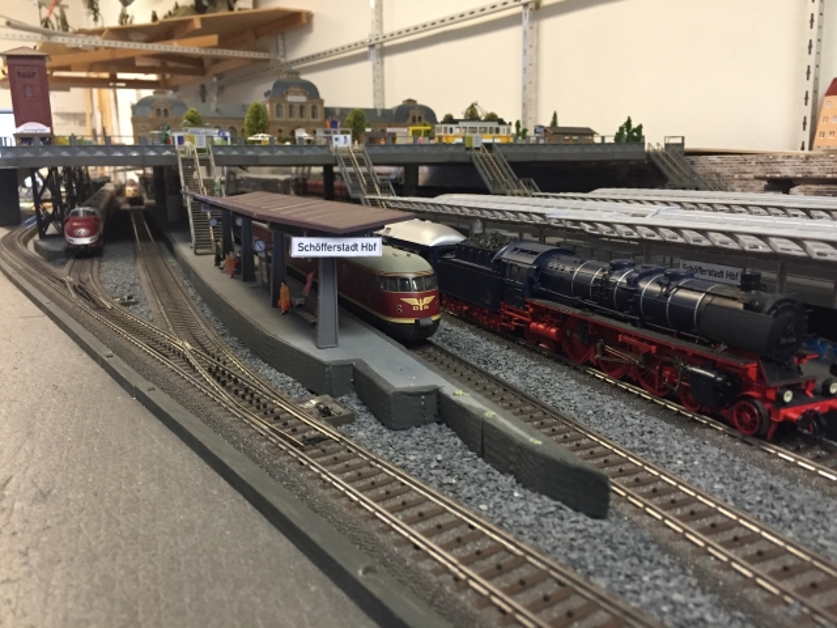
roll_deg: +0.9
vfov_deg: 48.2
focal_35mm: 29
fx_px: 701
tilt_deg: -11.3
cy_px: 314
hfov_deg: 61.7
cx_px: 418
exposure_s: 1/33
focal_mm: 4.15
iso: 250
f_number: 2.2
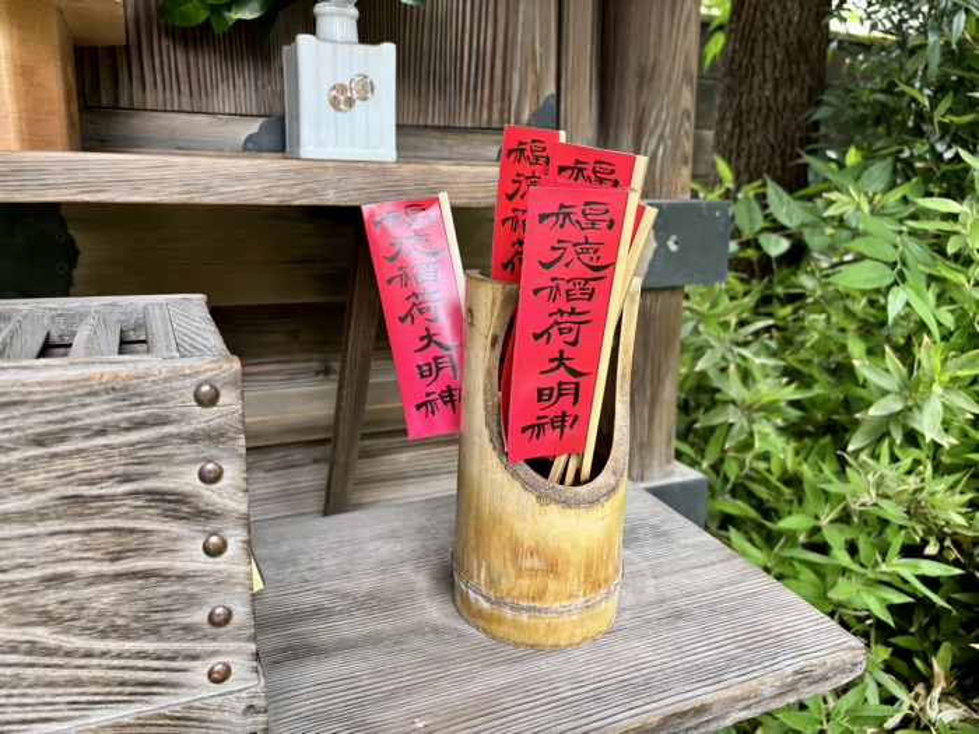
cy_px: 367
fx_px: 735
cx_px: 490
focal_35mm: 26
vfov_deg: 53.1
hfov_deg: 67.3
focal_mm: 5.96
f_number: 1.6
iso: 40
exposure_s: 1/121
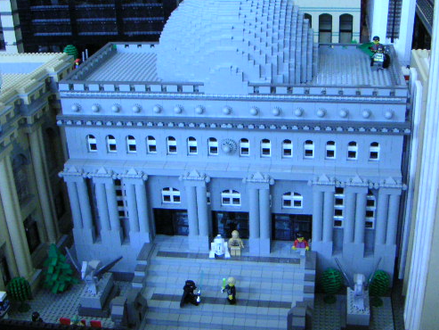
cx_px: 227
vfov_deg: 30.3
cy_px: 165
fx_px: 609
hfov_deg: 39.6
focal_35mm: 48
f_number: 2.8
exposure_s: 1/90
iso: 400
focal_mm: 4.8
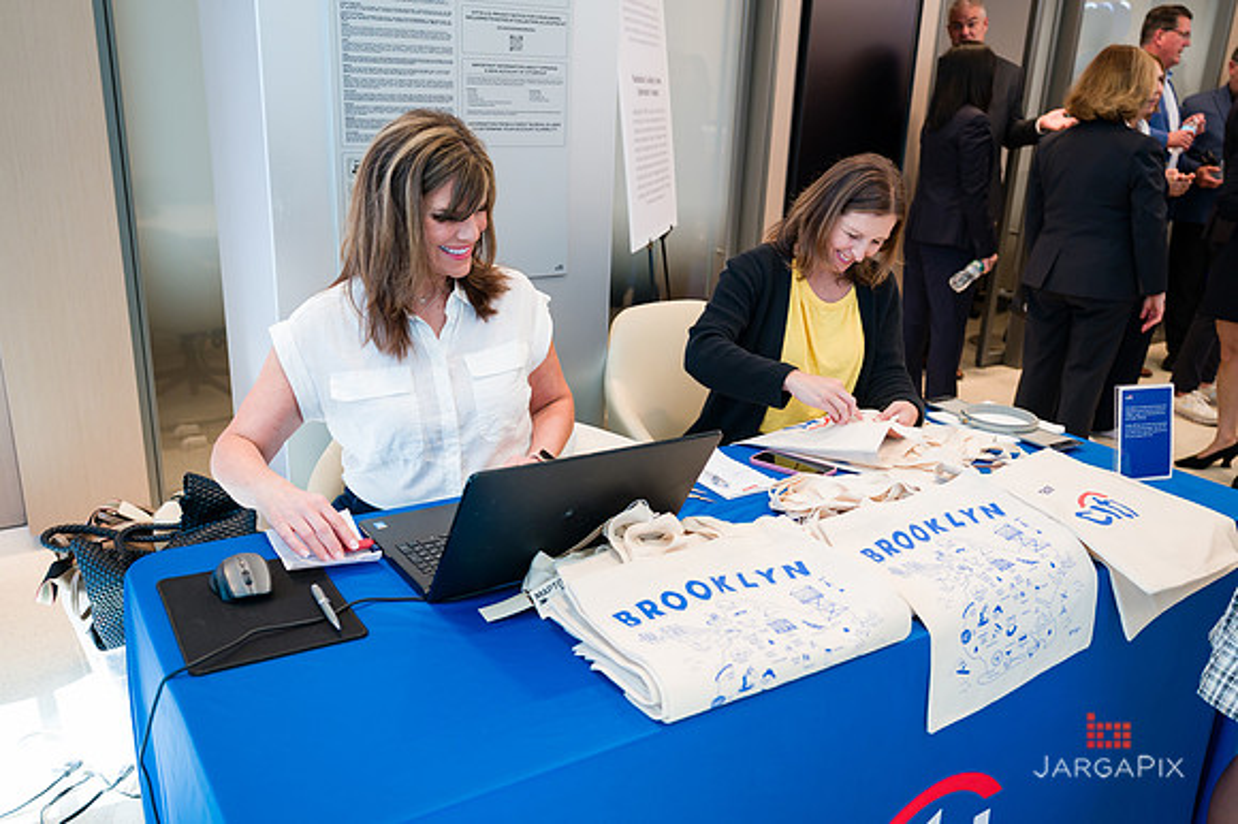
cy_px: 423
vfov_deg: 44.2
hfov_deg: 62.8
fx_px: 1015
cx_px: 602
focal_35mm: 30
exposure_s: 1/200
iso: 640
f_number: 3.2
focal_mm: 28
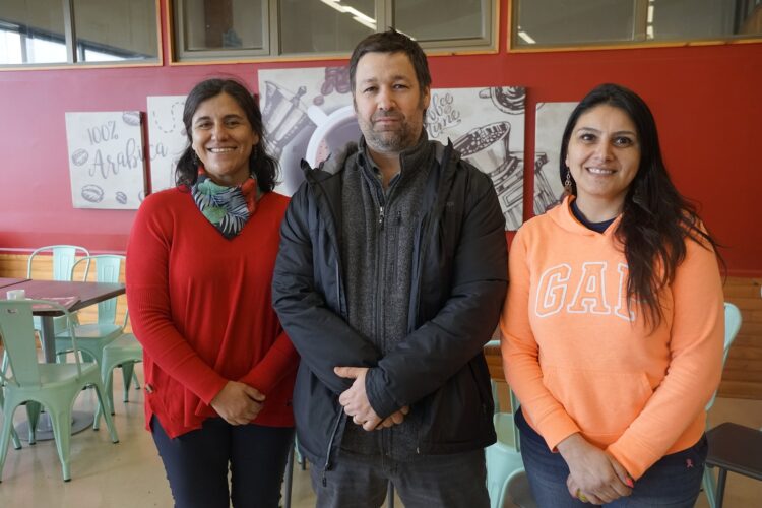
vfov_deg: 41.7
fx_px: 667
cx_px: 381
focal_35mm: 32
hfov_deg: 59.5
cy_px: 254
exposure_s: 1/160
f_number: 4
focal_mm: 21
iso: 1000
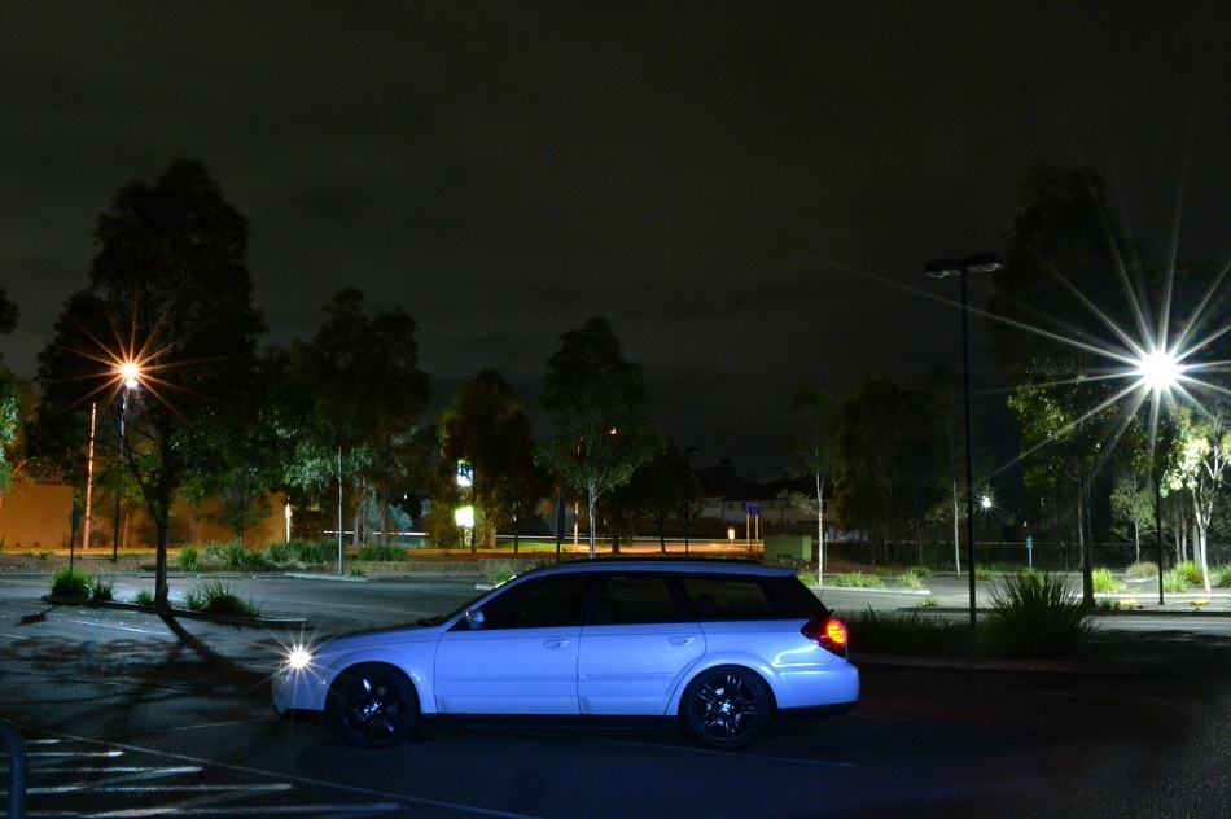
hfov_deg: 57.3
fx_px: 1128
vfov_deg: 39.9
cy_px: 410
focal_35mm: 33
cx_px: 616
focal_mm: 22
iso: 2000
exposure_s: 20
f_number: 25
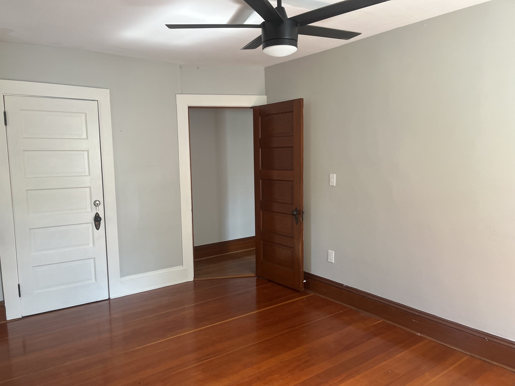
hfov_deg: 67.3
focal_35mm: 26
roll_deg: +1.0
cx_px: 258
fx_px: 387
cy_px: 193
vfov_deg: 53.1
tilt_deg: -6.7
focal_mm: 5.1
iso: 125
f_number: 1.6
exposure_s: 1/103
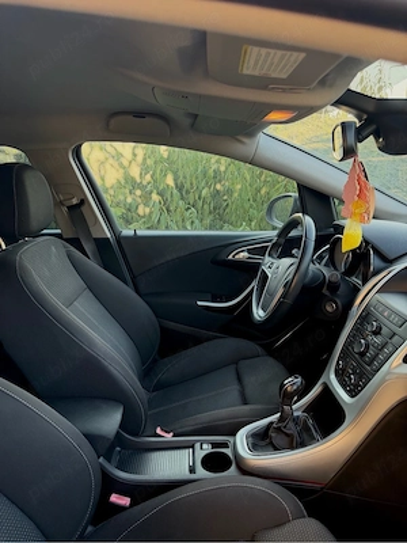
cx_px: 204
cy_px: 272
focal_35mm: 24
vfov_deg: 71.6
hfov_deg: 56.8
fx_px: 376
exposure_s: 1/189
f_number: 1.78
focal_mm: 6.76
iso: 200
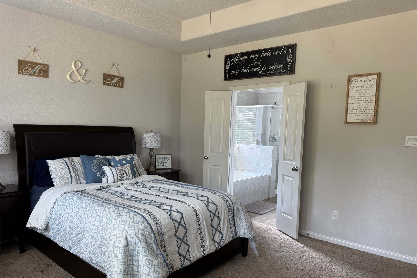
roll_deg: -1.9
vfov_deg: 51.2
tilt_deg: -6.6
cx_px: 208
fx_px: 290
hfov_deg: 71.5
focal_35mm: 25
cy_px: 155
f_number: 1.78
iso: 125
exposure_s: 1/80
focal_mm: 6.76
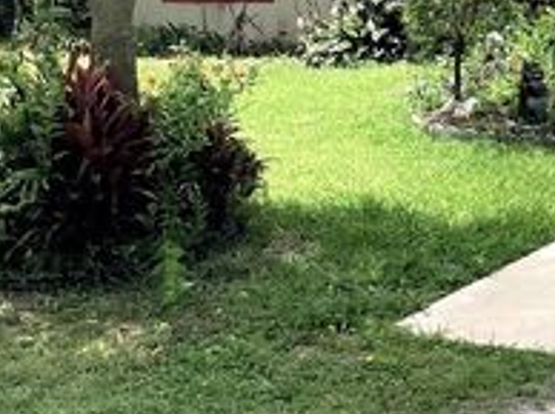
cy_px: -16
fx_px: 1281
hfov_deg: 23.1
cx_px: 595
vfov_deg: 17.9
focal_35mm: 80
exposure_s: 1/1359
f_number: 2.4
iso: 25
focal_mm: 3.3
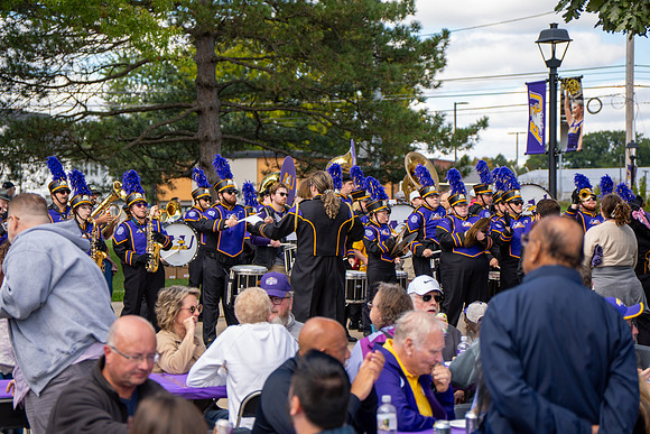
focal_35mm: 105
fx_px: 1896
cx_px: 325
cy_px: 217
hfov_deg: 19.5
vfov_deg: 13.0
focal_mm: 70
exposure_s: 1/500
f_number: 2.8
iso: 100
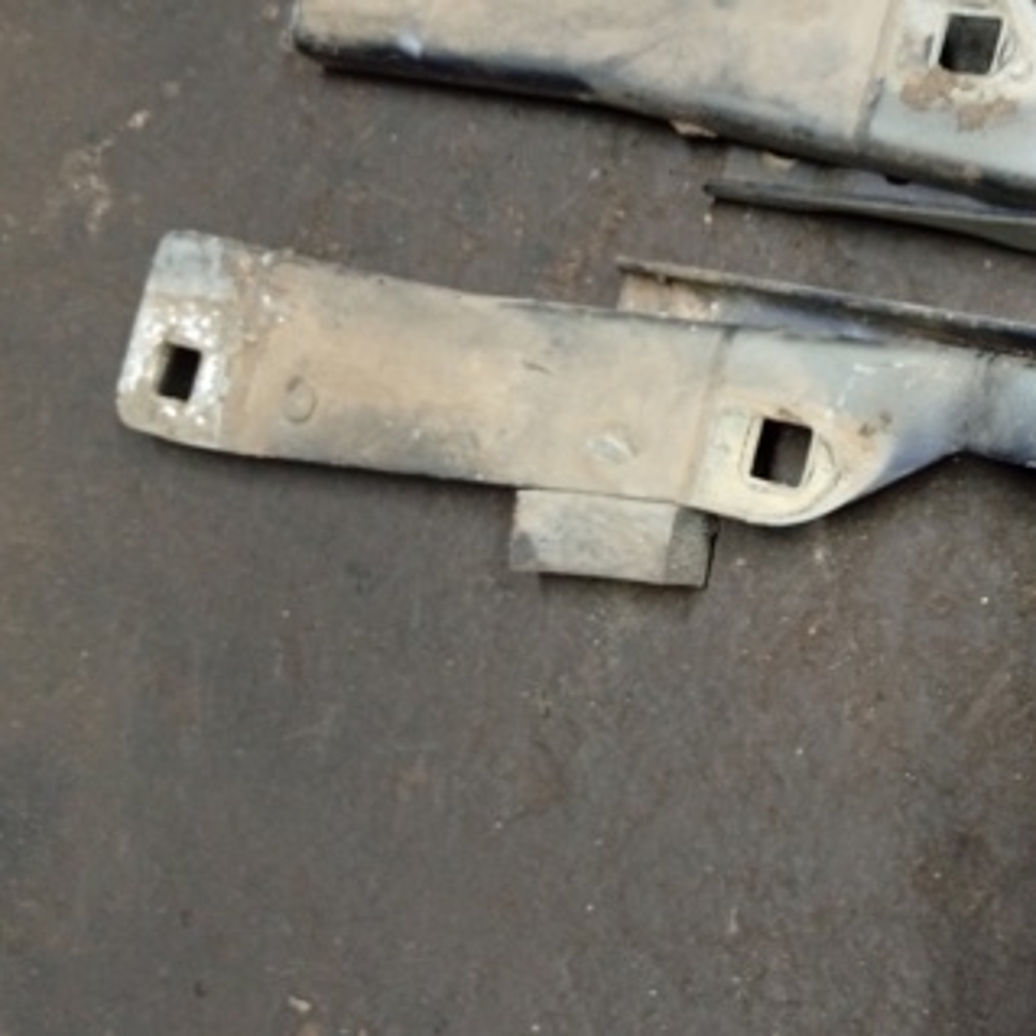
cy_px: 390
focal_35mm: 46
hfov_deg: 34.8
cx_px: 924
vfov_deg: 36.6
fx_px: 1558
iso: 1530
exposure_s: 1/16.7
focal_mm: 3.96
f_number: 1.8
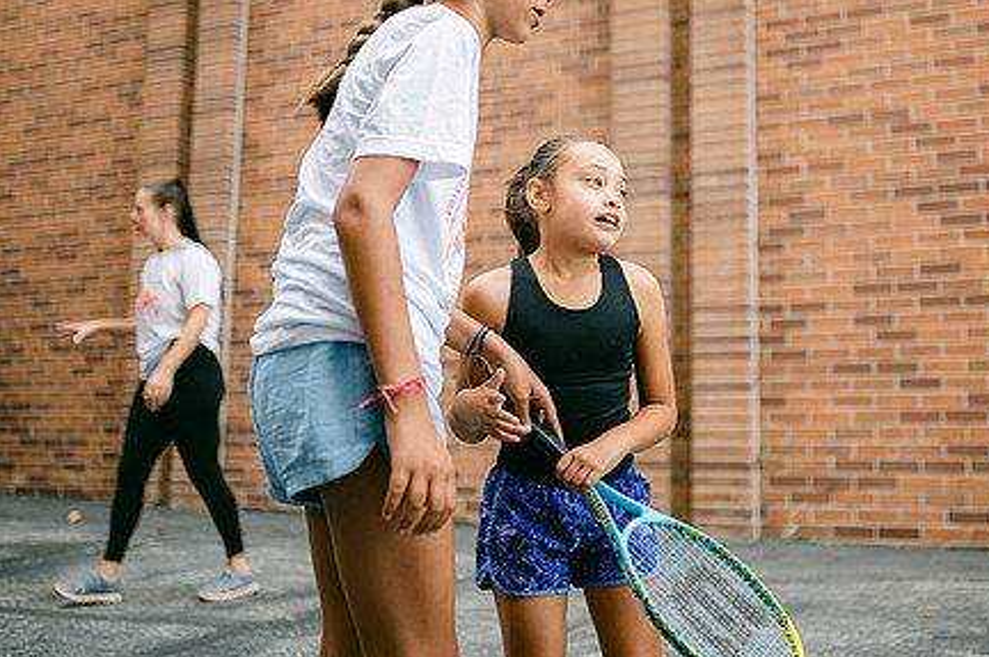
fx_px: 1290
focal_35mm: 47
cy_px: 240
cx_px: 623
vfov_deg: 28.5
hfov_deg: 41.6
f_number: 1.4
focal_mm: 35
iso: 100
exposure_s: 1/500
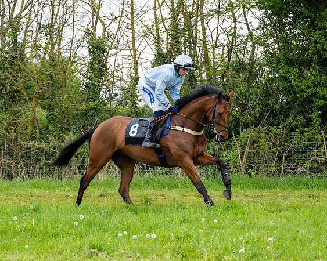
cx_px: 160
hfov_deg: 14.0
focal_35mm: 138
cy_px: 134
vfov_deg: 11.2
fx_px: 1333
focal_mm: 98
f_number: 4
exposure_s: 1/1600
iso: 800
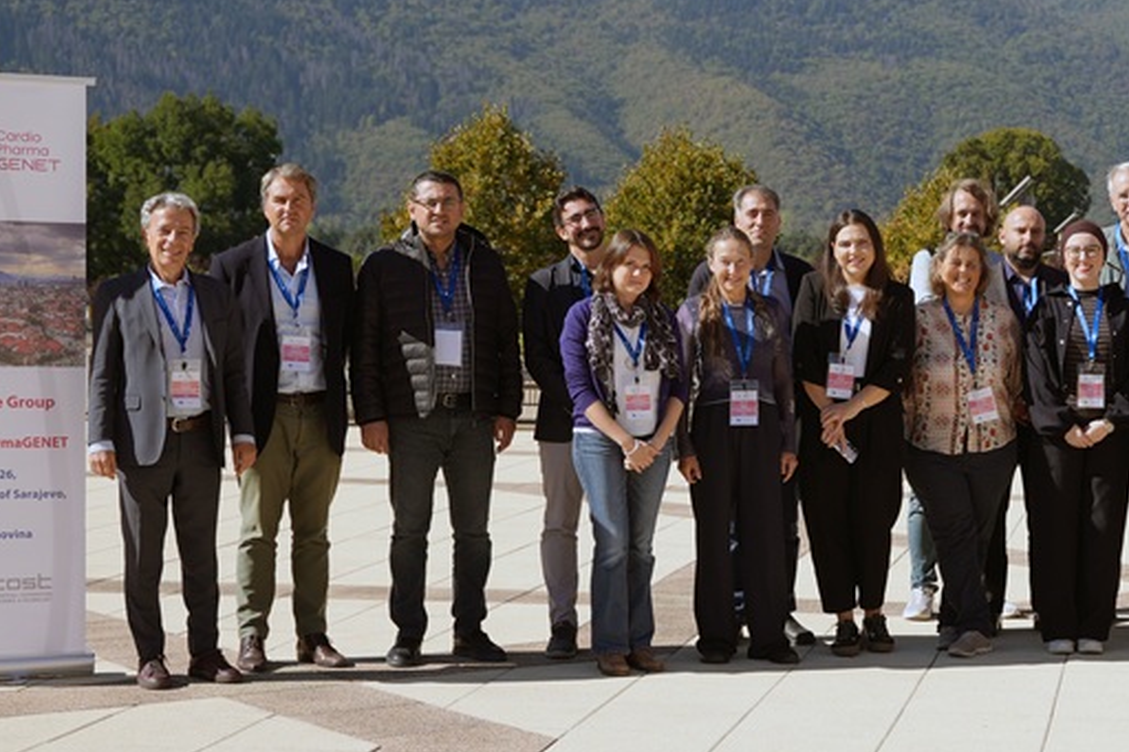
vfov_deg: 16.7
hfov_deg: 24.3
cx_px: 970
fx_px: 2555
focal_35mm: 82
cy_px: 473
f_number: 3.2
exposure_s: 1/2000
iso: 160
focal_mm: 32.6
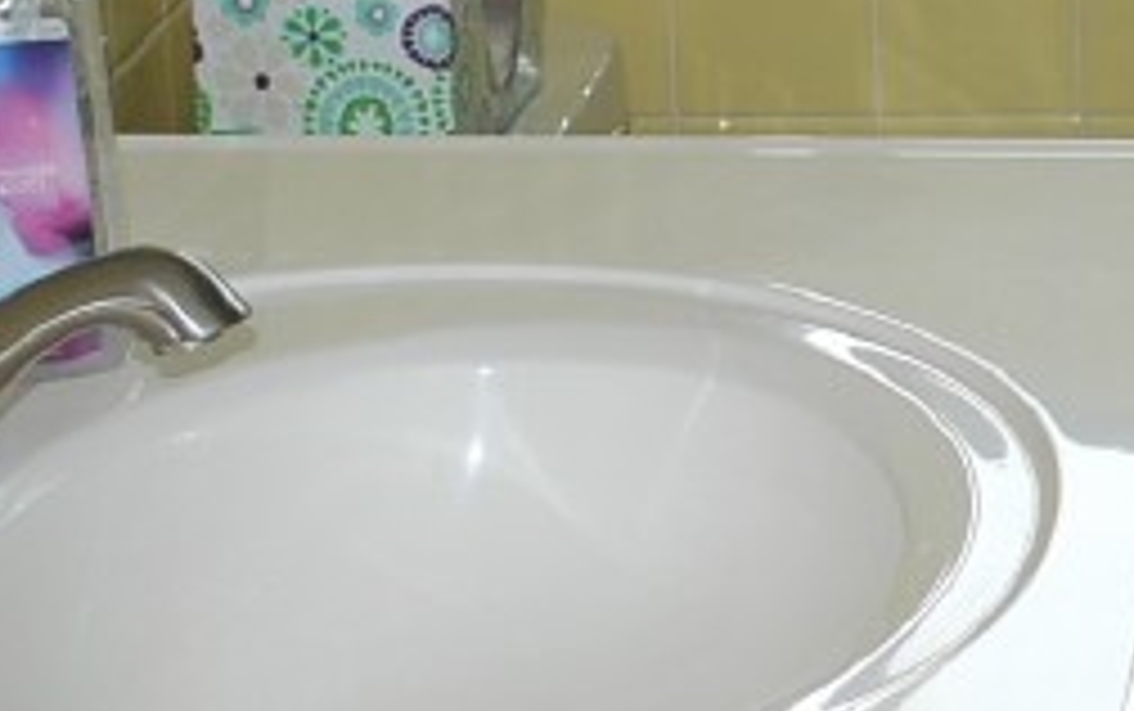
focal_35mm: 174
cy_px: 209
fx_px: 5382
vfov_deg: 7.6
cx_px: 1440
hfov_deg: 11.7
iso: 200
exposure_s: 1/60
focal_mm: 28
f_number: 4.5
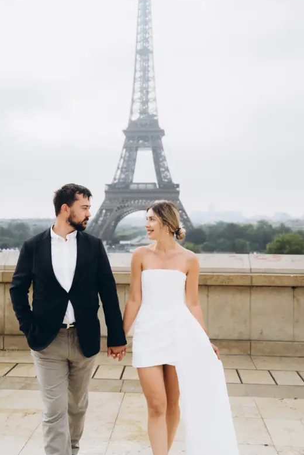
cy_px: 225
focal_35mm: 47
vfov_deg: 42.0
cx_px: 120
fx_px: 594
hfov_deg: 28.6
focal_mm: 35.7
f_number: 2.8
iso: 100
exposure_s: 1/200
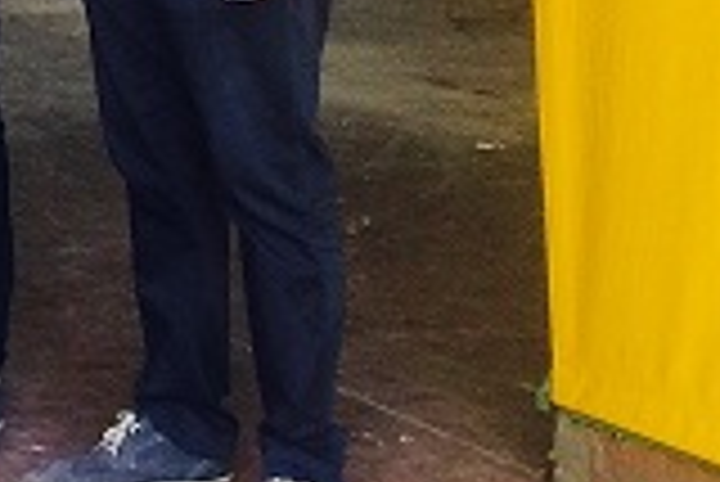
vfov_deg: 8.3
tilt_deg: -0.5
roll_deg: +0.3
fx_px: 3083
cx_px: -531
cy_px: -595
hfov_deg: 12.3
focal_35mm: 154
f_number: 2.2
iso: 64
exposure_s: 1/100
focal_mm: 4.15
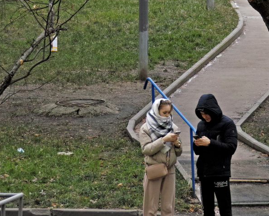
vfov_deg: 2.7
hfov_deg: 3.3
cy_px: 129
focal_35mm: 578
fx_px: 4606
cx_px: 154
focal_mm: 135
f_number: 5
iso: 400
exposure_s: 1/100
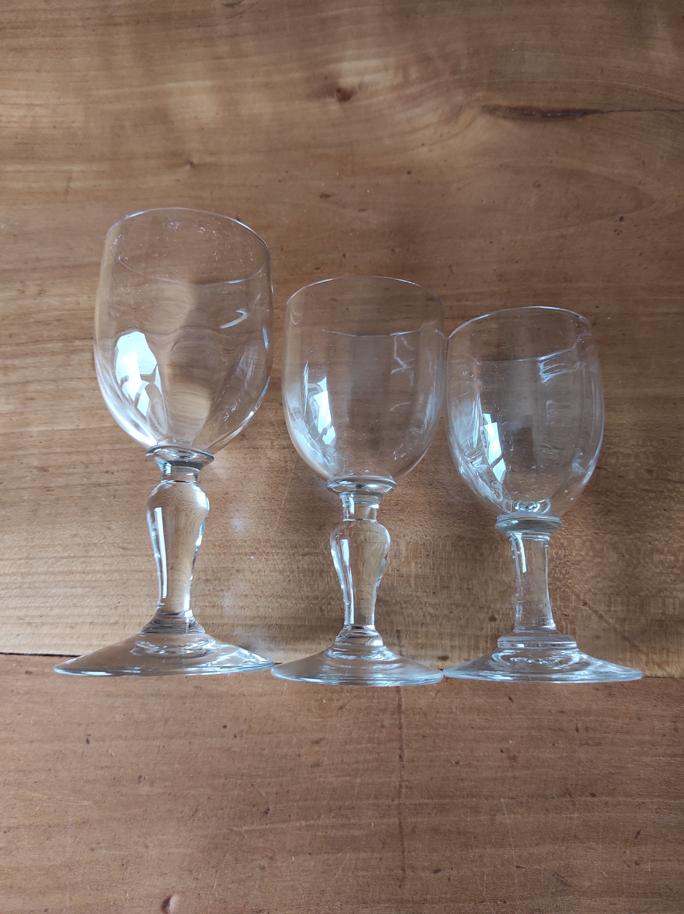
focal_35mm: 25
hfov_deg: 54.8
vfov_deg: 69.4
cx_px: 342
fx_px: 660
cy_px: 457
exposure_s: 1/33
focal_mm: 5.43
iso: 499
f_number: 1.89
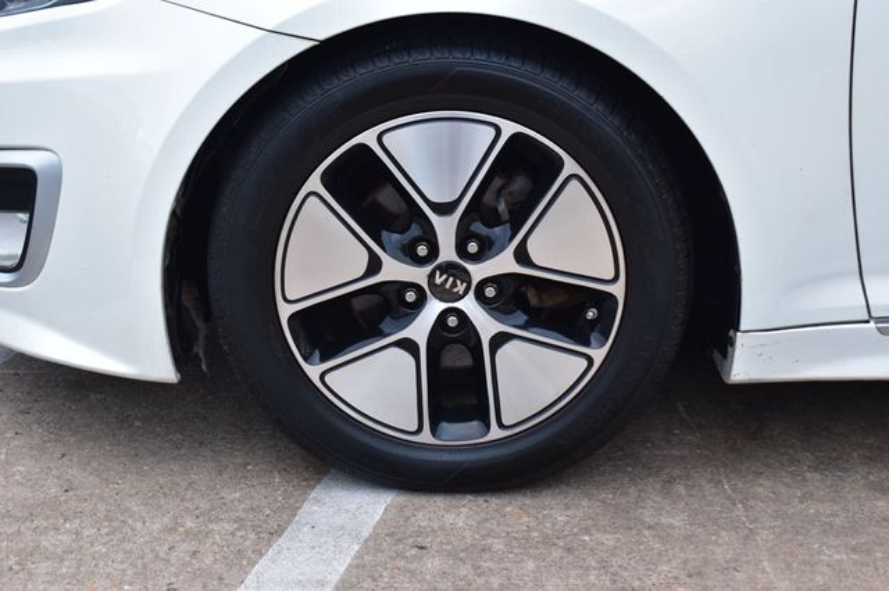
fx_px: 1481
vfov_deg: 22.6
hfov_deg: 33.4
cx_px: 444
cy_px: 296
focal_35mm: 60
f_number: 7.1
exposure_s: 1/25
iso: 400
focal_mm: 40
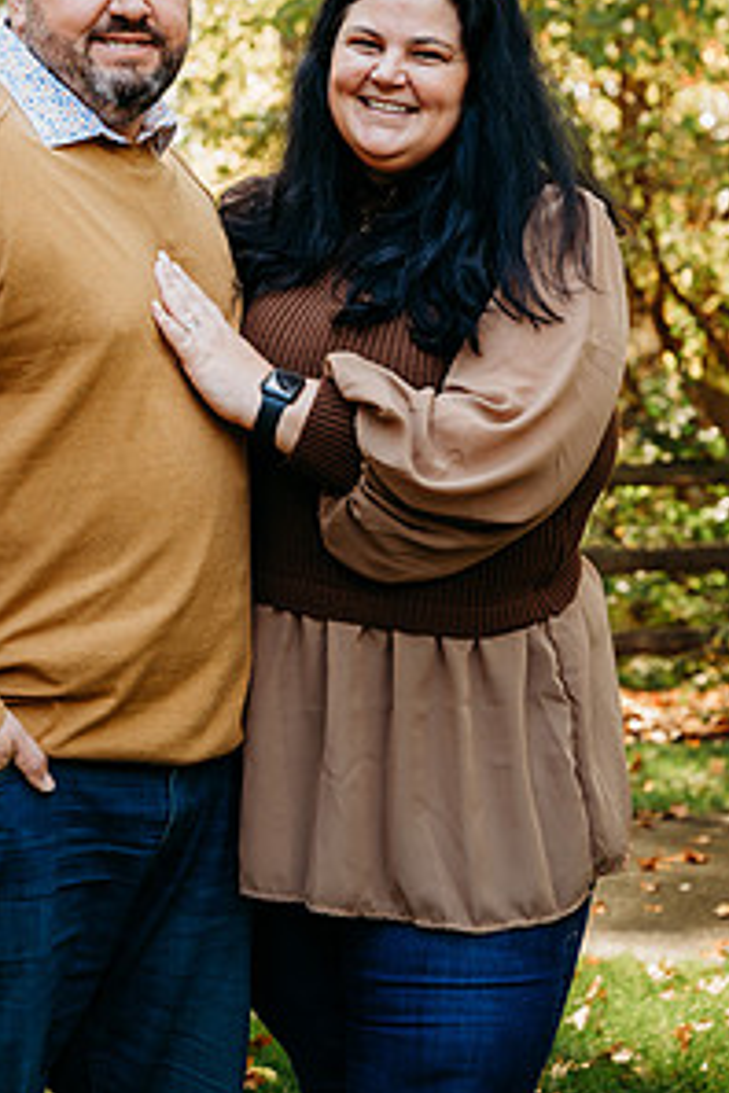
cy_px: 272
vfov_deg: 19.1
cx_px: 221
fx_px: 3219
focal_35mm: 106
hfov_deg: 12.9
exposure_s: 1/250
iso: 400
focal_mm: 70
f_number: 4.5
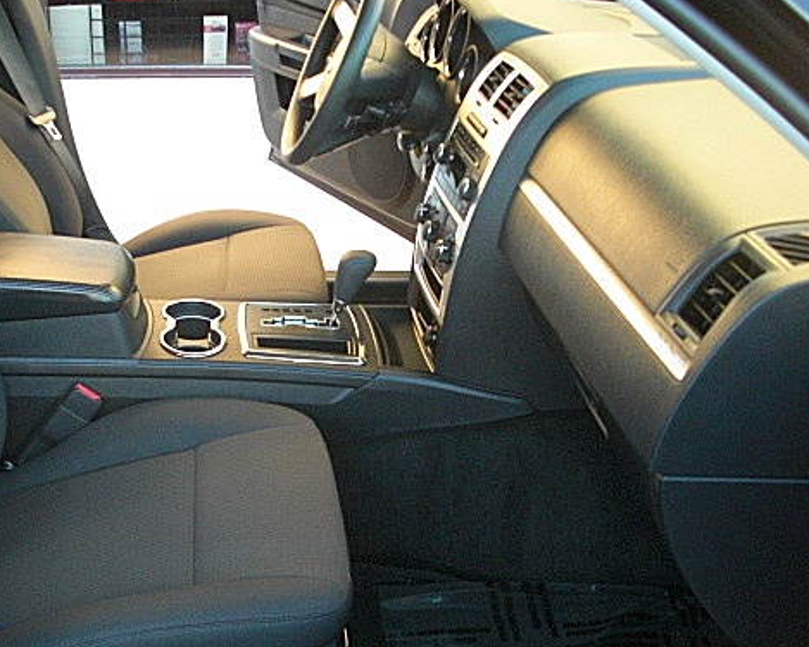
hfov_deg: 38.5
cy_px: 388
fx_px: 1149
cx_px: 292
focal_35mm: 48
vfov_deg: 31.4
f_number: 2.8
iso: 400
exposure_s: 1/100
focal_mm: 6.3
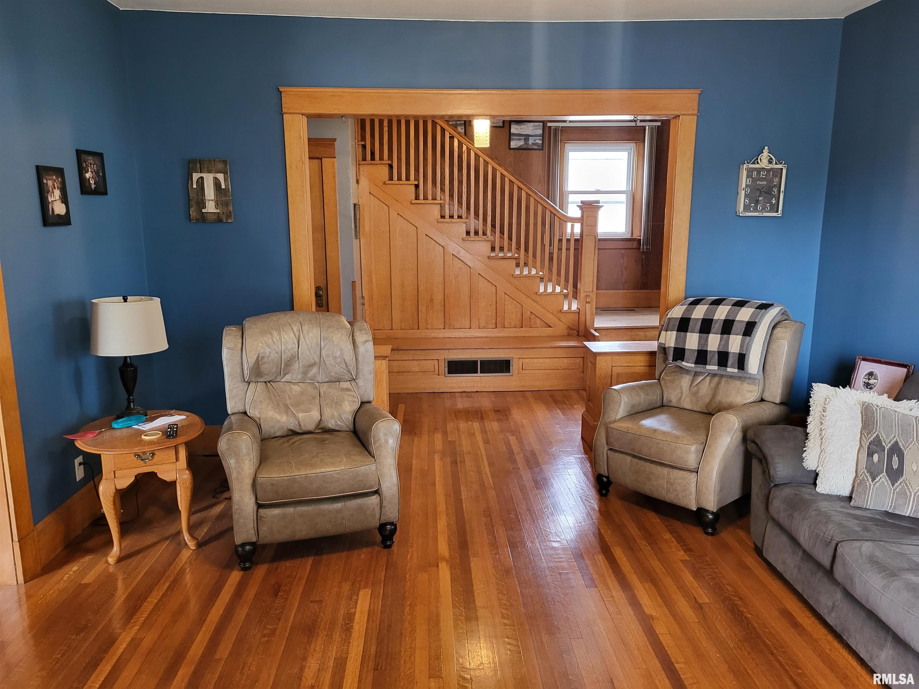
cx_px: 460
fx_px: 690
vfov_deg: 53.1
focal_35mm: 26
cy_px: 344
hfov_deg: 67.3
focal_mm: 5.4
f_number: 1.8
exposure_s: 1/40
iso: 250
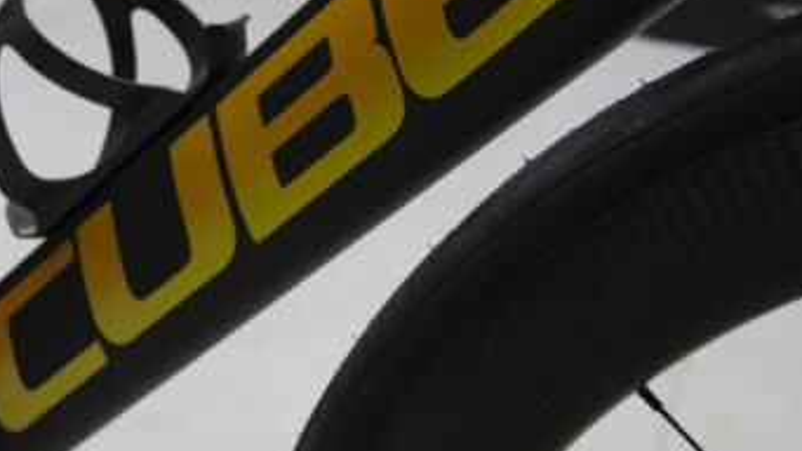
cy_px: 113
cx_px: 103
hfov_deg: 24.4
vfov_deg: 14.2
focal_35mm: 85
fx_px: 1808
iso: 400
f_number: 4.5
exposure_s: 1/80
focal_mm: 24
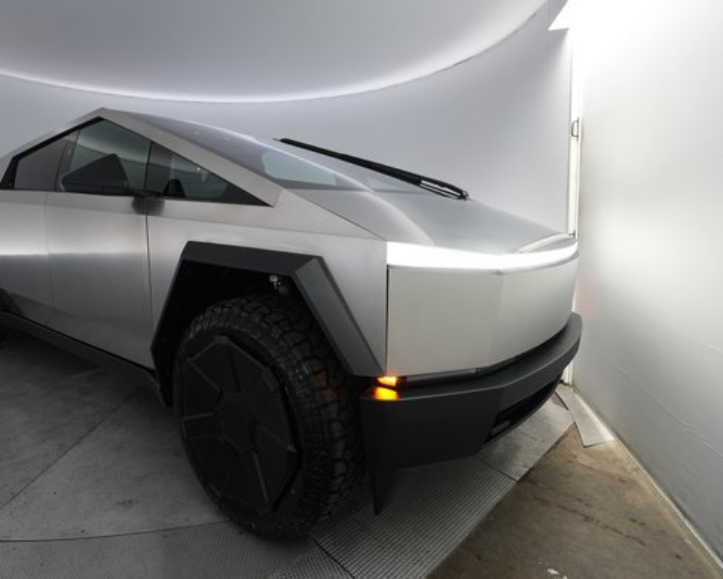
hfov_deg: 77.1
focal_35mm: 21
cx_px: 308
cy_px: 265
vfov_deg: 65.4
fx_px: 449
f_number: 3.5
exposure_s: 1/160
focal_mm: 17
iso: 1600
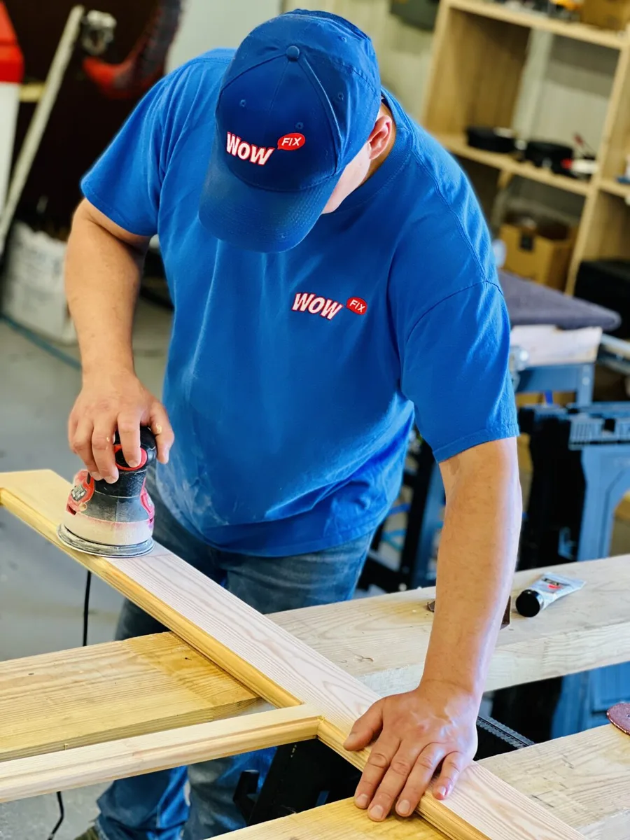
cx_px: 315
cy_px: 420
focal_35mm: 77
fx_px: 1869
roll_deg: -11.9
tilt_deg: -15.8
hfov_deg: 19.1
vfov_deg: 25.3
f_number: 2.8
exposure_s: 1/60
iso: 160
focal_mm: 9
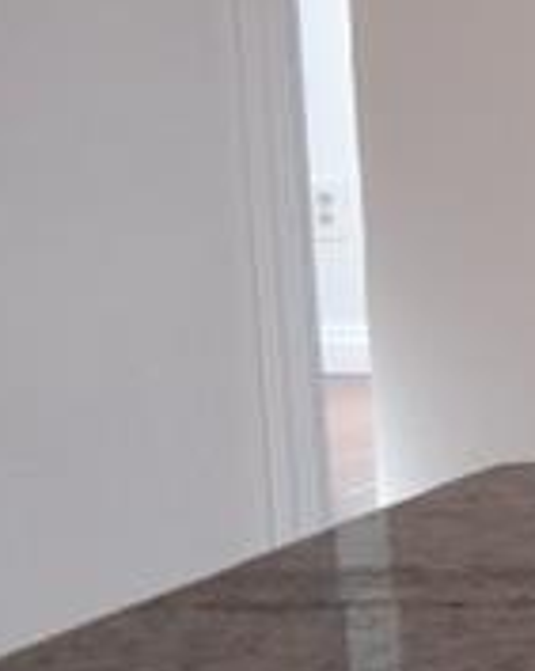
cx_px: 2762
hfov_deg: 5.4
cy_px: 222
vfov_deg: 9.0
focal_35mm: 215
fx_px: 4266
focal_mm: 18
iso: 400
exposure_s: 1/100
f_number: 5
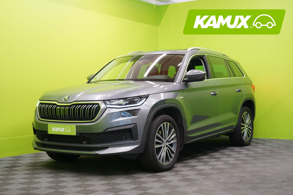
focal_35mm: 52
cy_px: 98
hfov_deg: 38.2
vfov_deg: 26.0
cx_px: 146
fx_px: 423
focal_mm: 52
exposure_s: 1/30
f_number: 5
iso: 500
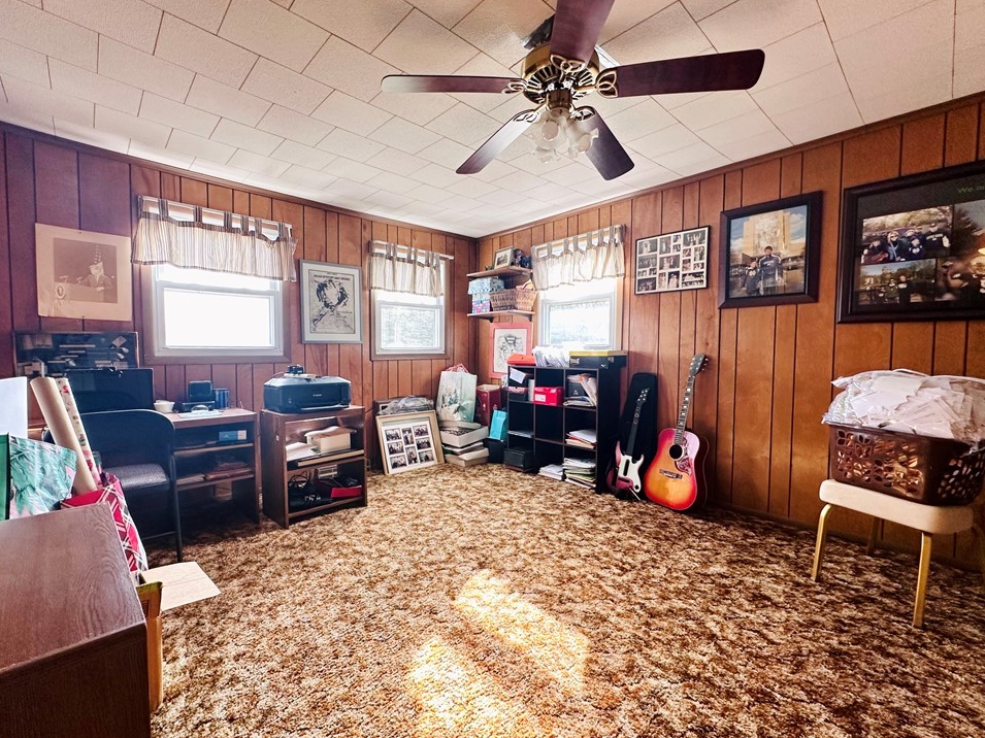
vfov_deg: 81.7
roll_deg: -1.1
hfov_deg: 98.1
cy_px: 373
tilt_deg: -3.3
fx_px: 427
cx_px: 478
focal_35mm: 15
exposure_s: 1/99
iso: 160
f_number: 2.2
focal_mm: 2.22
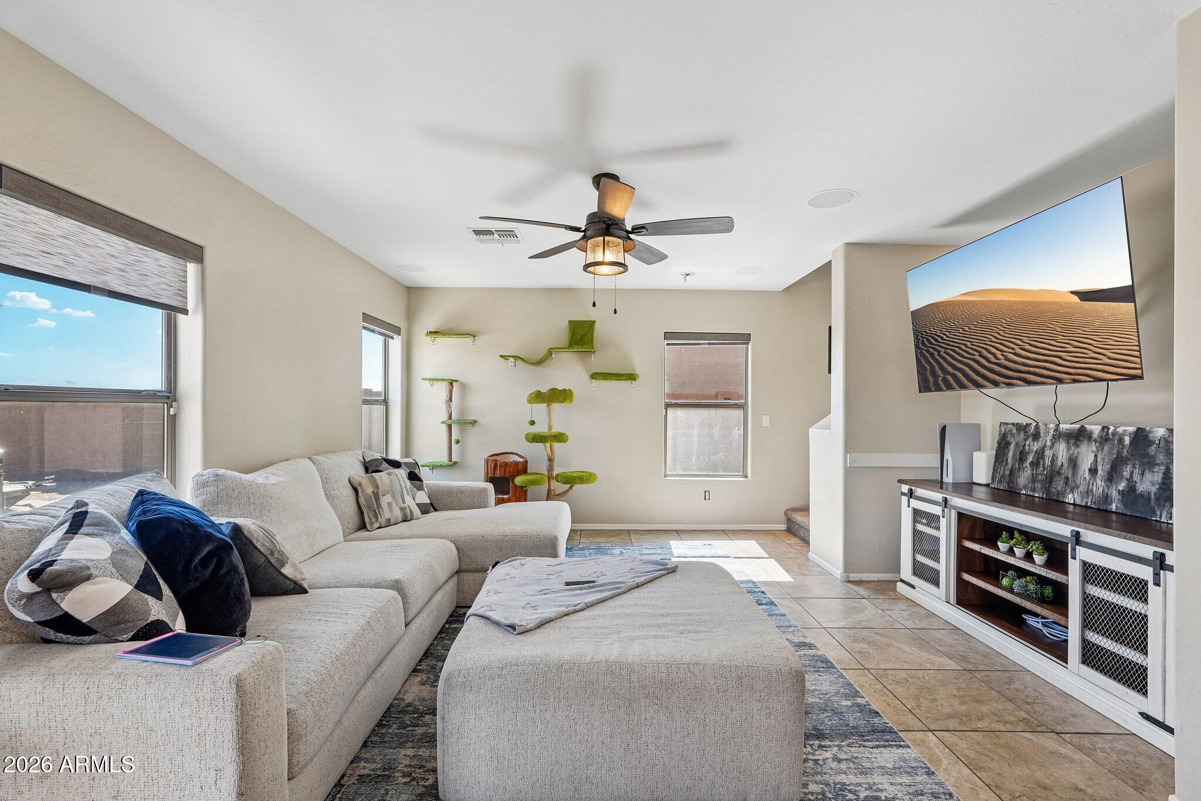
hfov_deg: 95.0
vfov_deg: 72.0
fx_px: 550
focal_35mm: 16
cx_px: 600
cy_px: 400
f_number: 8
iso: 400
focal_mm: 16.5
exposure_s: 1/50
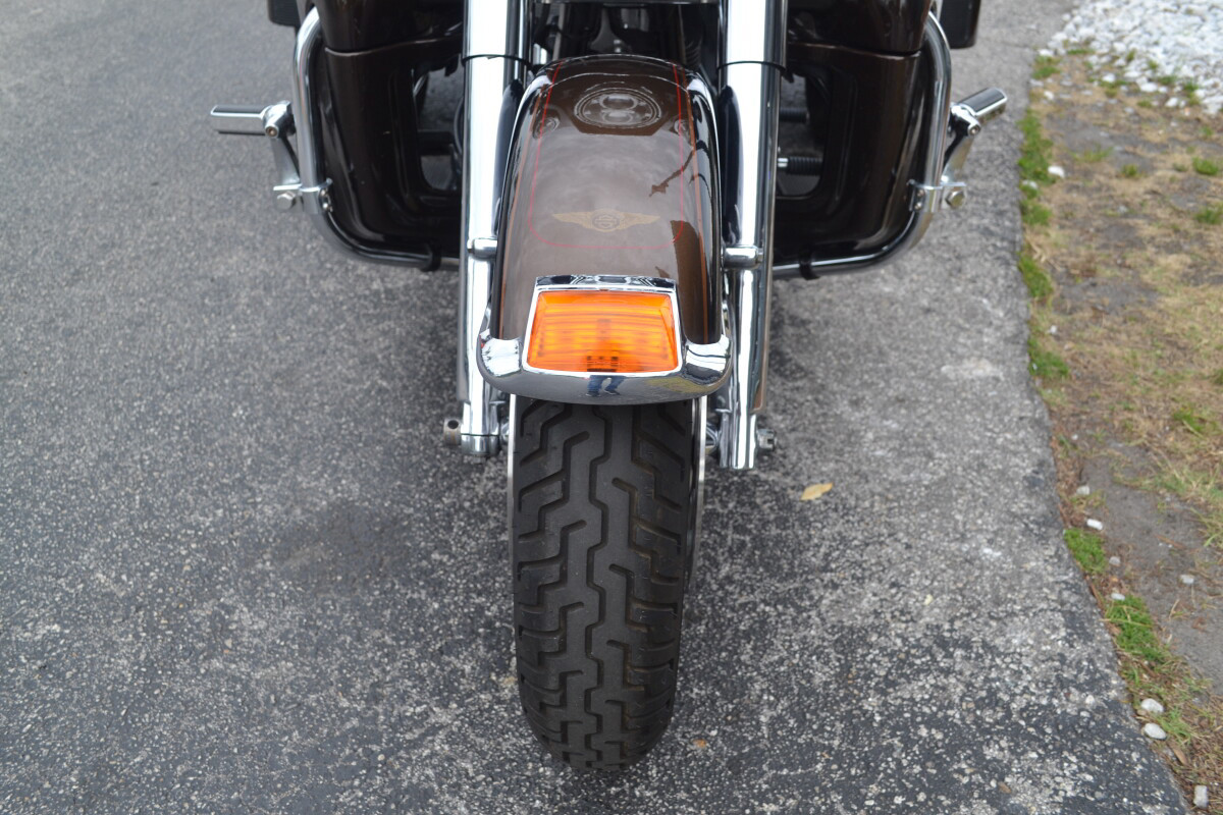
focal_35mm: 33
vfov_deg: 40.0
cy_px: 408
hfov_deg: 57.2
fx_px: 1121
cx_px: 612
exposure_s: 1/125
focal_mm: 22
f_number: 5.6
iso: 180
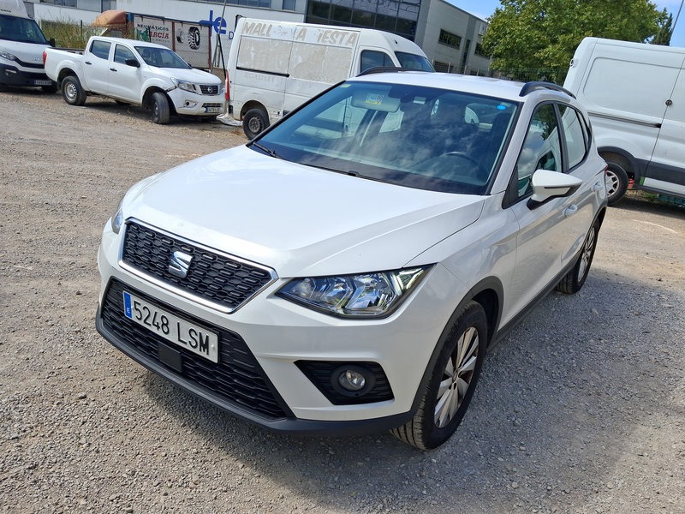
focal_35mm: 27
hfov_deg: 65.3
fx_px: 534
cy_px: 257
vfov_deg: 51.4
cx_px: 342
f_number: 1.8
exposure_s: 1/639
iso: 20
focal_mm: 4
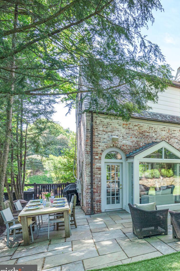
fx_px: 188
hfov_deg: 40.3
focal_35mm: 25
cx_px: 203
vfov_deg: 71.5
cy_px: 138
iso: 200
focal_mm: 16
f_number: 8
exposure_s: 1/100
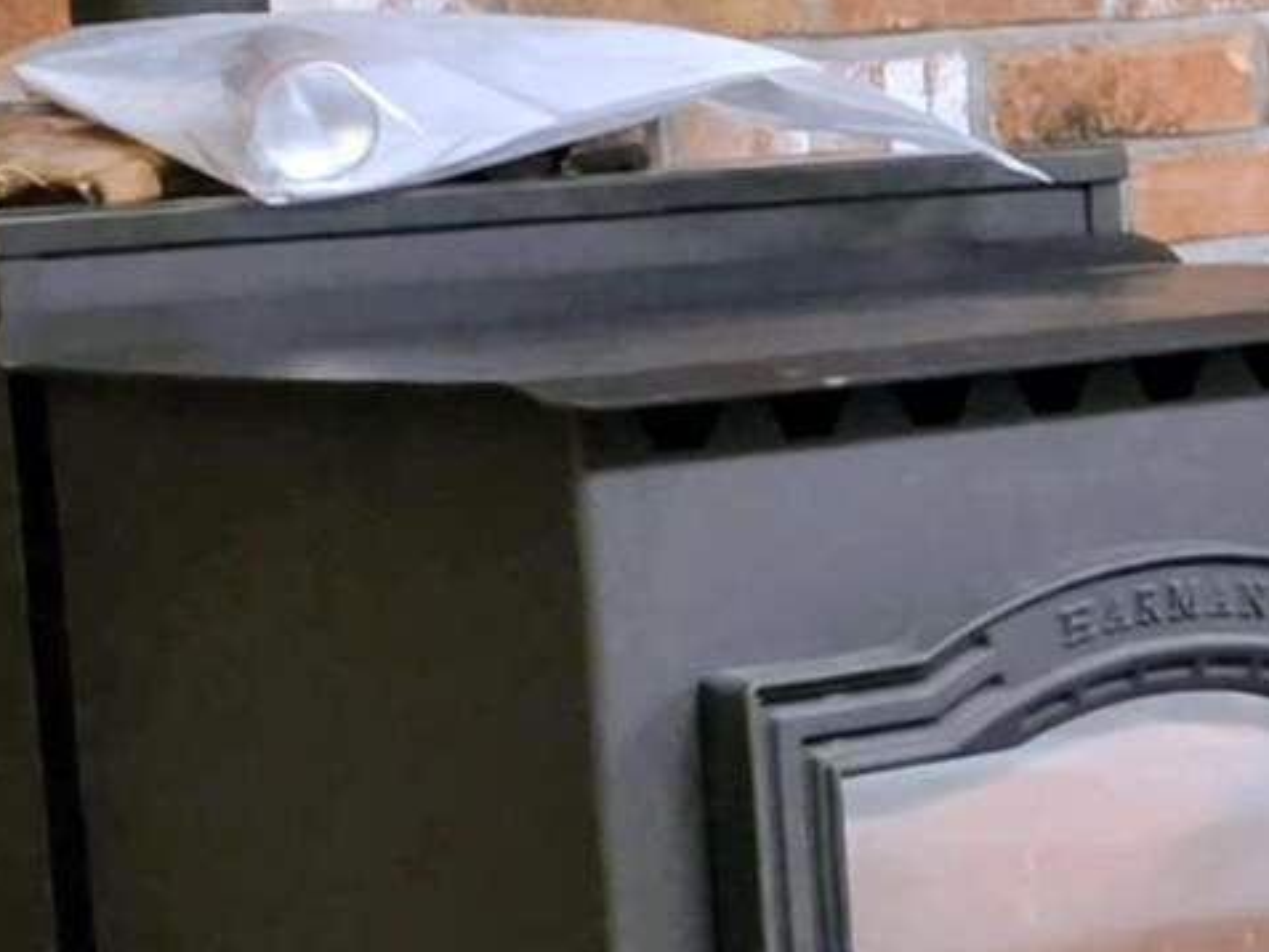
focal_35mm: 148
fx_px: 5427
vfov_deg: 10.0
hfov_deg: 13.0
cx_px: 1455
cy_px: 698
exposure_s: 1/30
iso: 1250
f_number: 1.7
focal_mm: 6.3
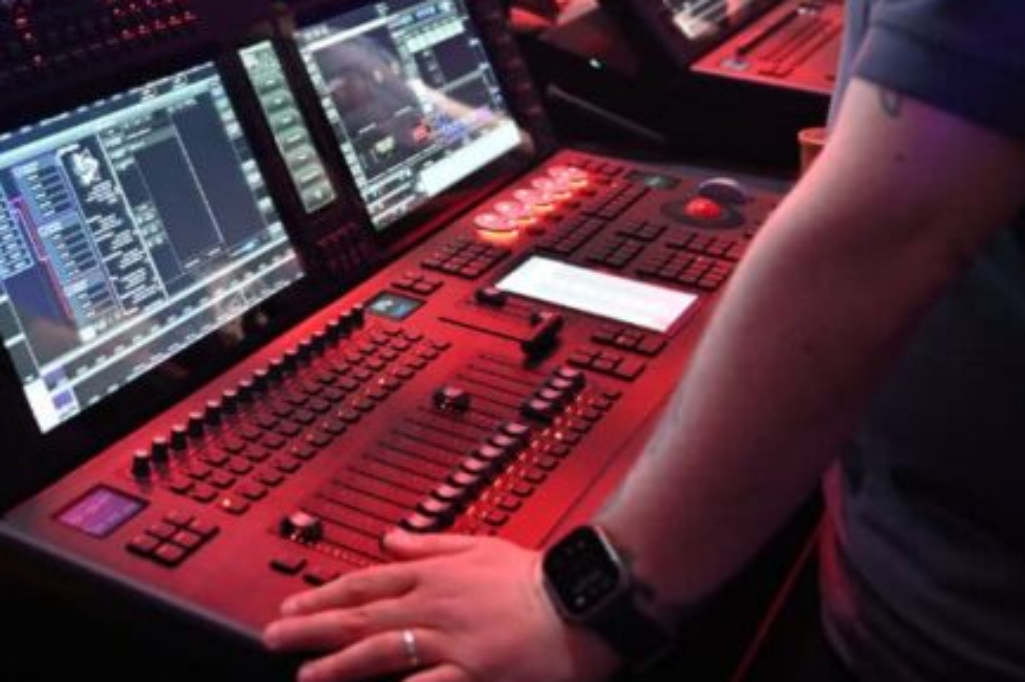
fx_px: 1565
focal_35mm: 55
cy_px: 127
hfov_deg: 35.3
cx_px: 227
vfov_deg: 24.2
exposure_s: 1/100
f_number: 4
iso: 3200
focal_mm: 31
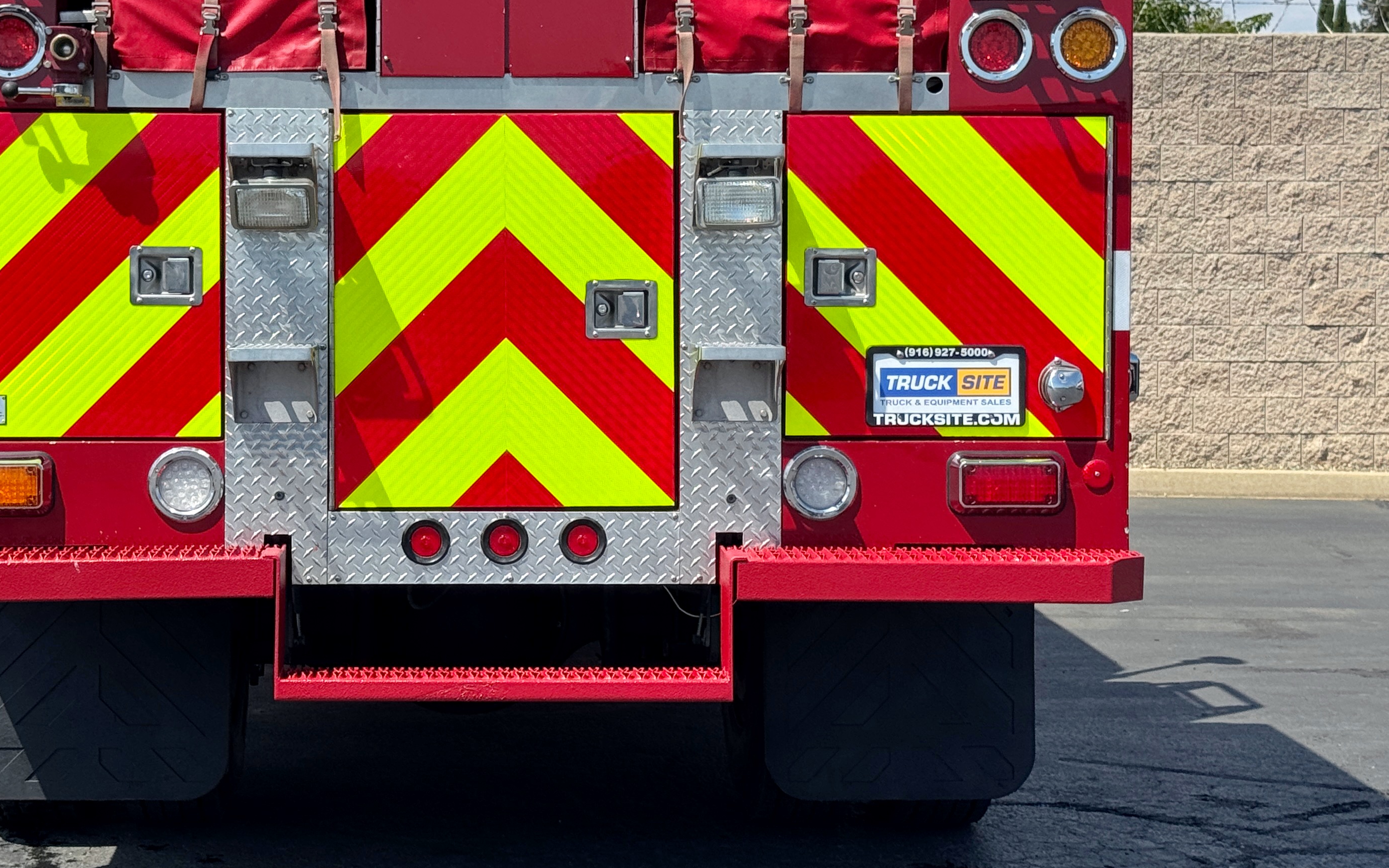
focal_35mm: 74
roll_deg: -0.2
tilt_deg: -2.1
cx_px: 534
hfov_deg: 27.8
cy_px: 274
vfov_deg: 17.6
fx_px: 2801
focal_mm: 6.76
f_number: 1.78
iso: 64
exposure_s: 1/4975
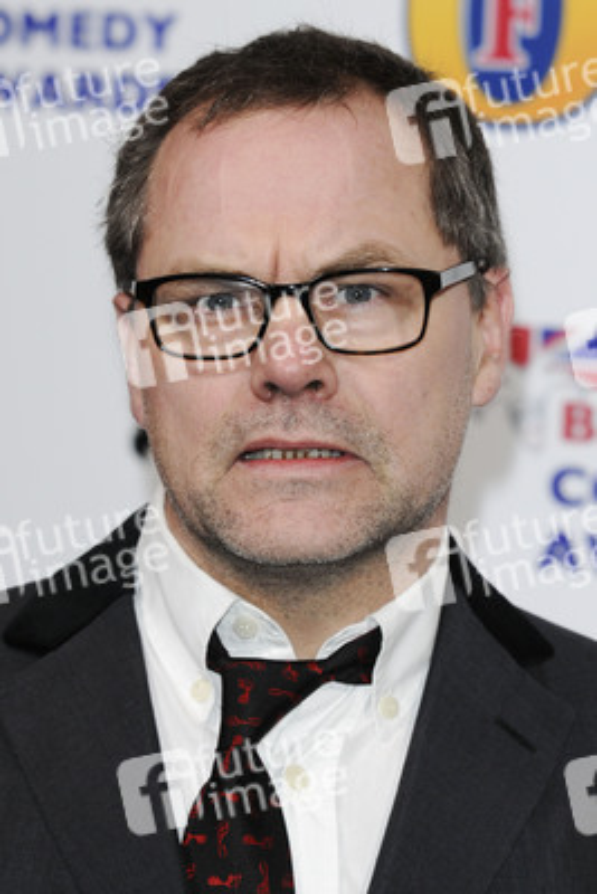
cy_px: 447
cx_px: 298
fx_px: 3206
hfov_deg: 10.6
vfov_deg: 15.9
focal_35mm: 129
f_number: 4.5
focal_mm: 86
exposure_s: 1/200
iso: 320
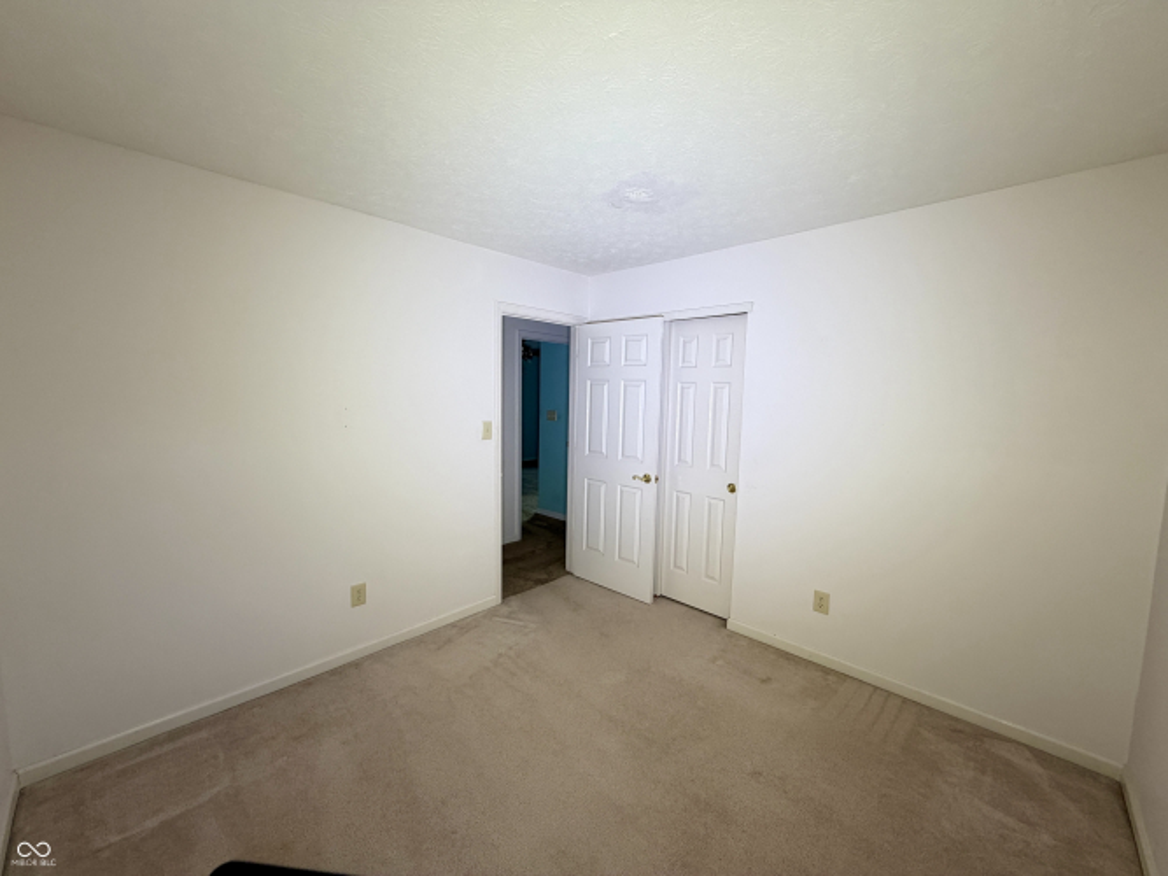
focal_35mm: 14
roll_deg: -0.5
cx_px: 584
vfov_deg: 85.7
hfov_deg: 102.1
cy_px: 438
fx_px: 472
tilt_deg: -4.8
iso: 125
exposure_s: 1/121
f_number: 2.2
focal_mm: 2.22
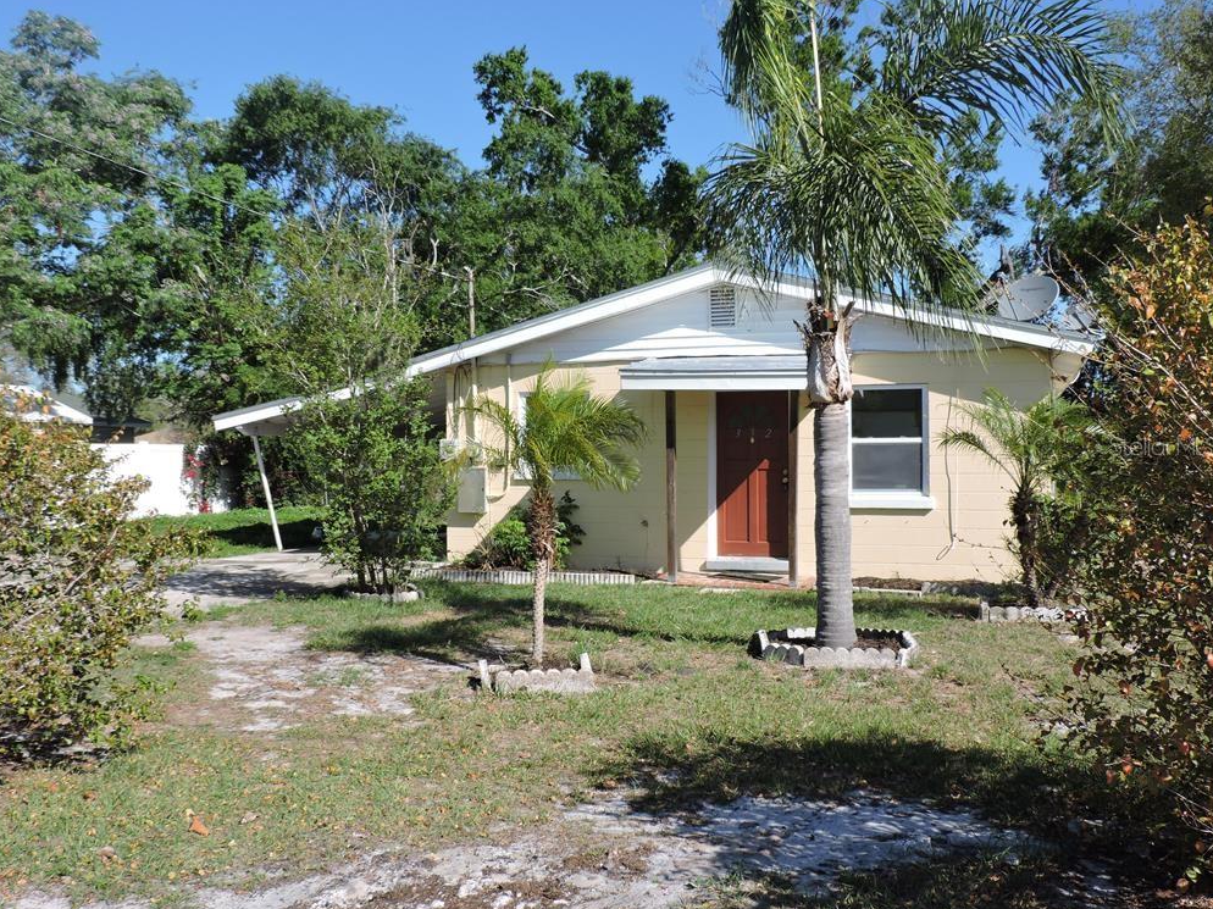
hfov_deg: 54.0
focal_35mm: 34
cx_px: 599
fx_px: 1191
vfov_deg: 41.8
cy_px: 445
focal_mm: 5.9
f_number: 3.2
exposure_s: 1/1000
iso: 100
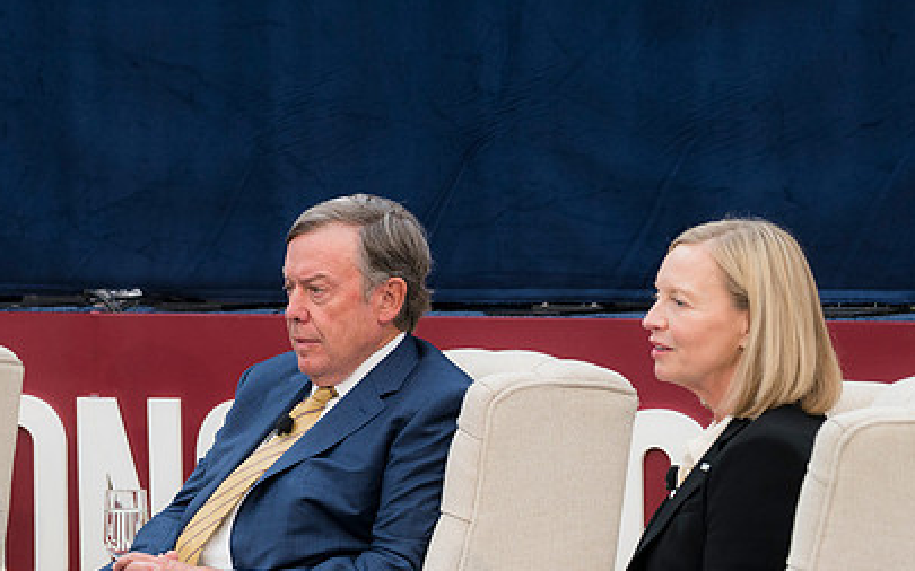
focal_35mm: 207
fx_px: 5161
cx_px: 319
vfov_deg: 6.3
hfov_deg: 10.1
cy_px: 393
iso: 280
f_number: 4
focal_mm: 95
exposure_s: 1/160
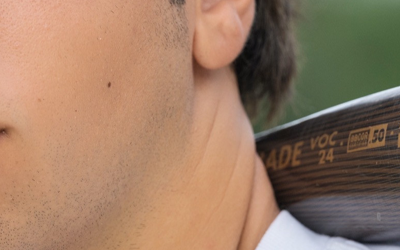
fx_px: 5014
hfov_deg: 4.6
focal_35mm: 460
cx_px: 168
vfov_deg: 2.9
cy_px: 99
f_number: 4
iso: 320
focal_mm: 135
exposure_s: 1/800
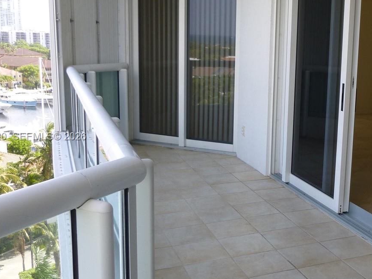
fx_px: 494
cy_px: 137
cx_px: 295
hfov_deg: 39.7
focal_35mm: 46
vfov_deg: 31.5
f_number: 3.1
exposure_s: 1/250
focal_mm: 4.5
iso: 100
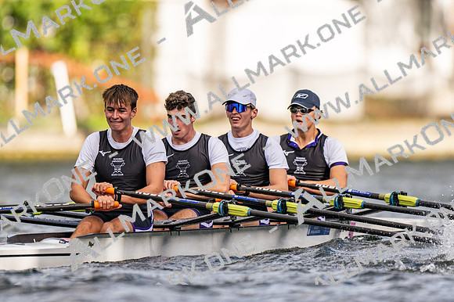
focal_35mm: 900
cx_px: 227
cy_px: 151
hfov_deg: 2.3
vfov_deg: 1.5
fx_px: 11343
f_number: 4
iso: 200
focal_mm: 600
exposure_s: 1/2500
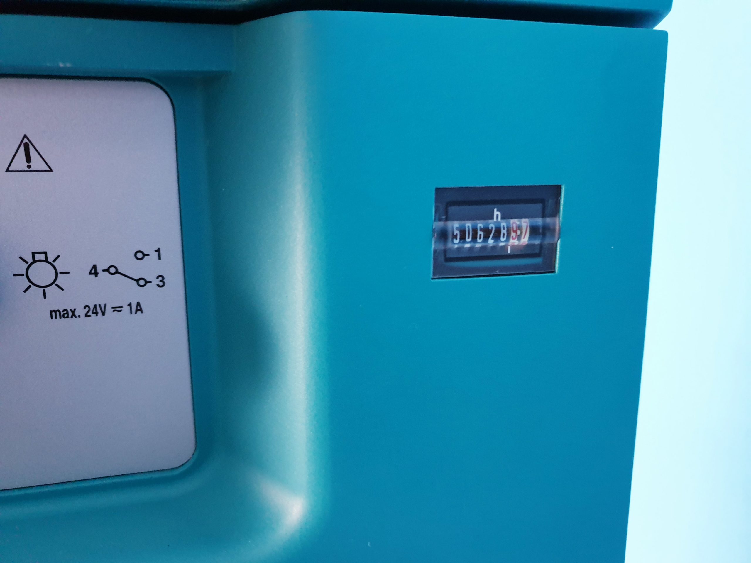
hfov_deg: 67.3
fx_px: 564
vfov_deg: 53.1
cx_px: 376
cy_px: 282
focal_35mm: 26
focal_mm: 4.3
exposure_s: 1/50
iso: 400
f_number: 1.5
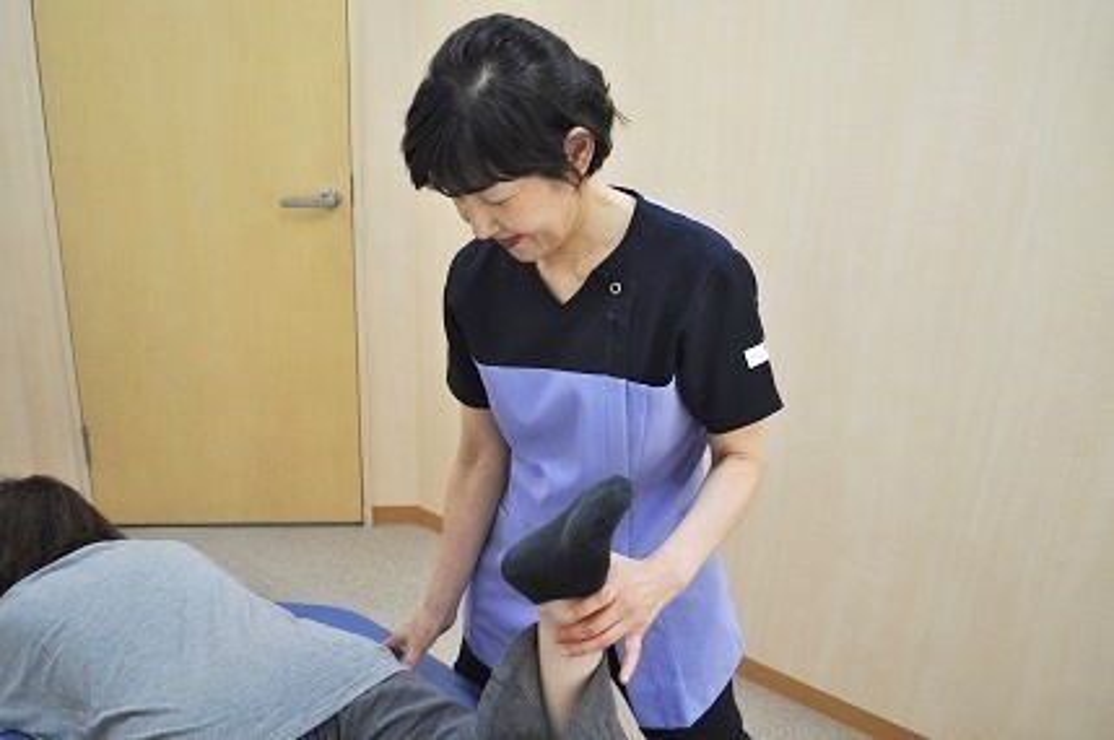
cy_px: 370
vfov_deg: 39.9
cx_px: 557
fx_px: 1020
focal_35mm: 33
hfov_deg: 57.3
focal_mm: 22
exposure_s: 1/60
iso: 400
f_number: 4
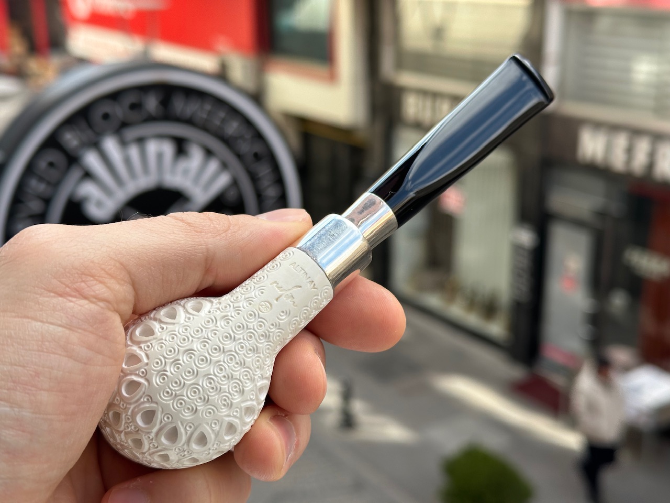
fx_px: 929
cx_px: 335
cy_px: 252
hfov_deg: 39.7
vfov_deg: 30.3
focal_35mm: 48
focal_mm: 6.86
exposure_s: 1/990
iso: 64
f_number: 1.78
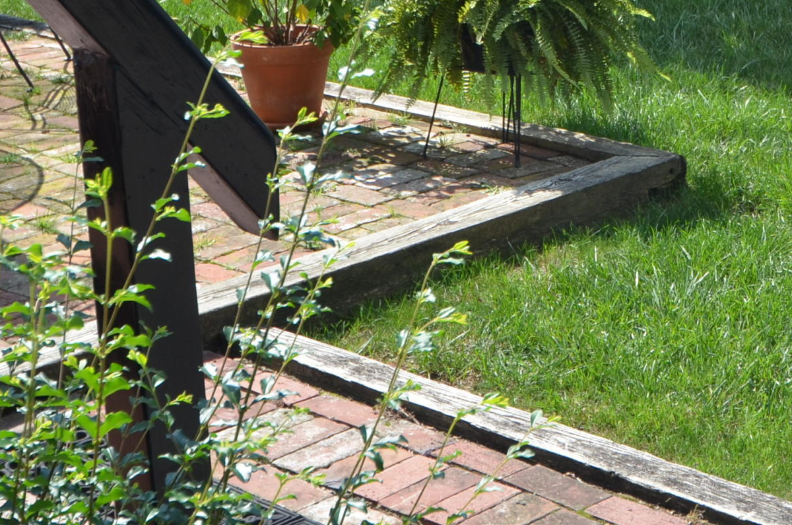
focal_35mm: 90
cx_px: 766
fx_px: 1976
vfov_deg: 14.8
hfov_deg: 21.9
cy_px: -45
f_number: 8
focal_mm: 24
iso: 200
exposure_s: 1/250
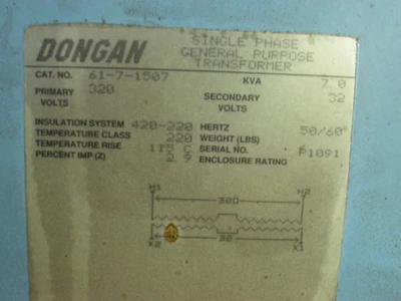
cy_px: 150
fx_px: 695
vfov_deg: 24.4
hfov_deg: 32.2
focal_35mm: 60
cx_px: 200
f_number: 3.5
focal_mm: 12.9
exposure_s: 1/7.9
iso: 800
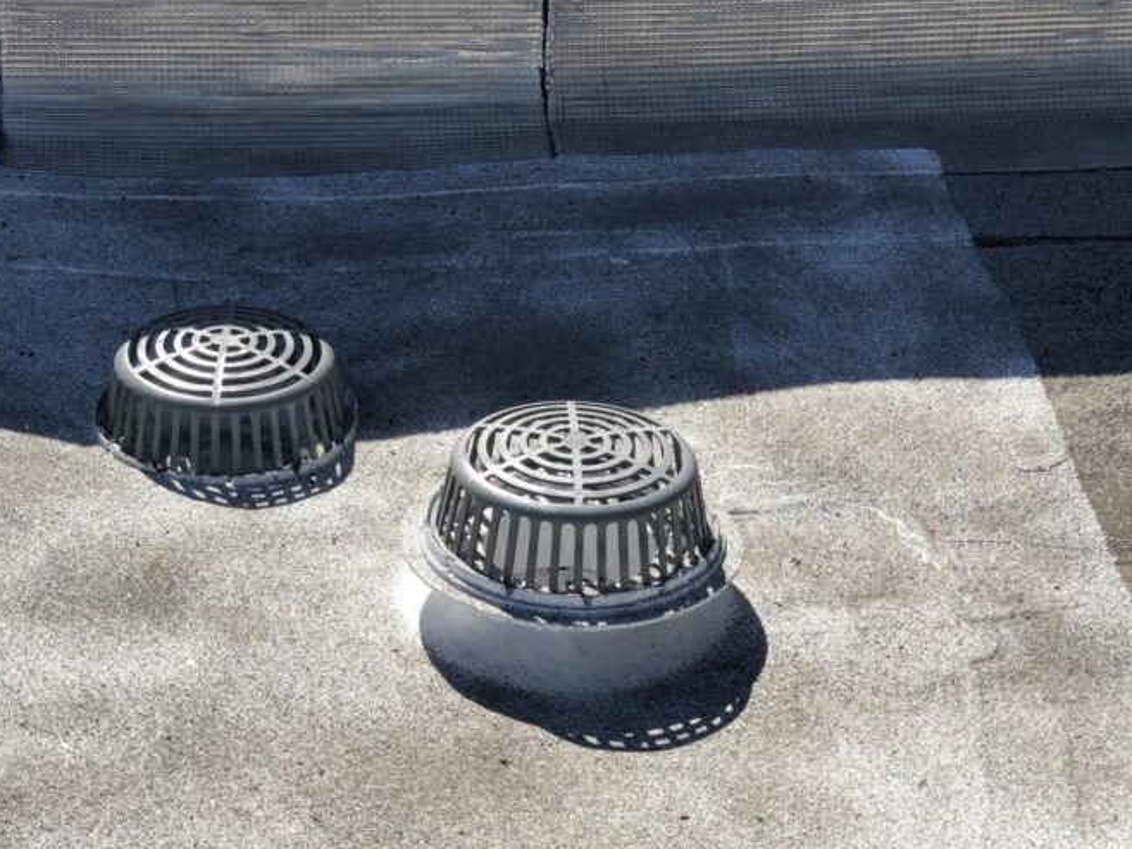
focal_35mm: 81
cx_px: 445
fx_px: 2649
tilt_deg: -28.4
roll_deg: -1.2
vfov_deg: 18.2
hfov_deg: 24.1
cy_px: 370
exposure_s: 1/1171
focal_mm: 6
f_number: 2.4
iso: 16
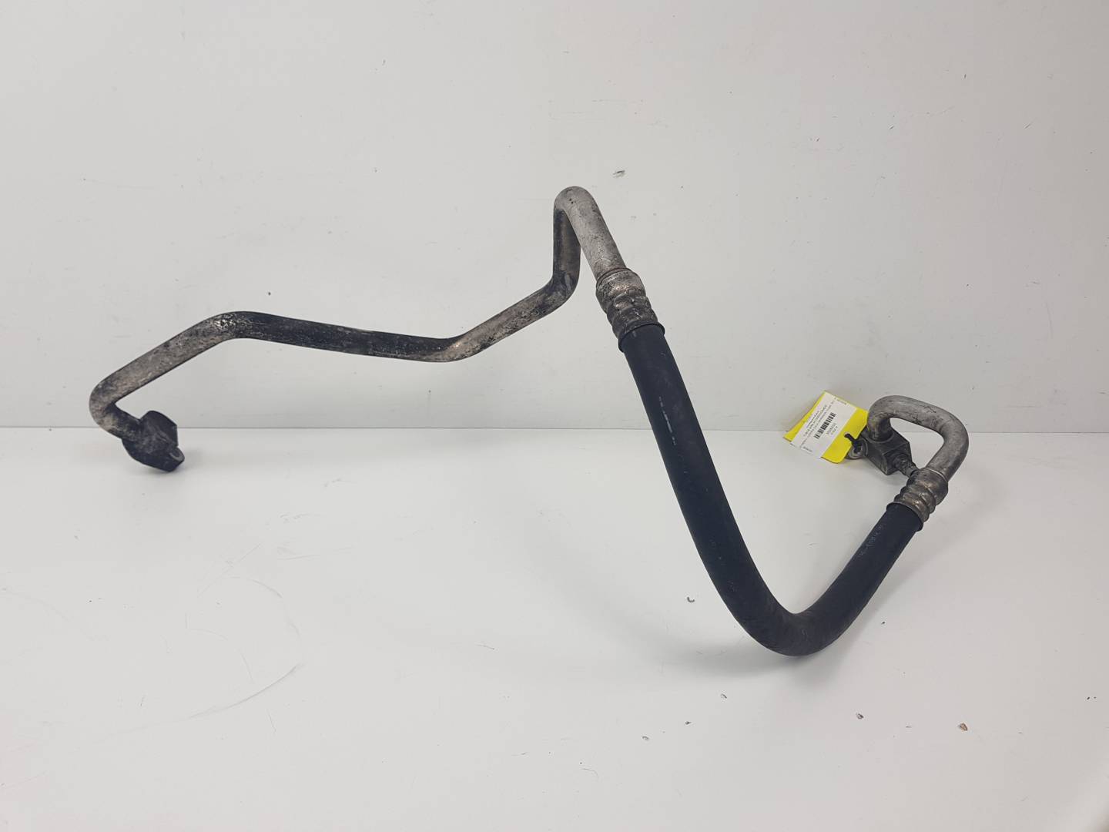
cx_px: 554
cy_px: 416
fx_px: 833
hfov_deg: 67.3
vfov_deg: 53.1
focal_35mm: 26
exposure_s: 1/430
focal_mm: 4.2
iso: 40
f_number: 1.7
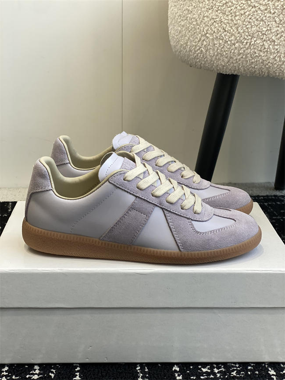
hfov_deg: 28.0
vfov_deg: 36.8
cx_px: 142
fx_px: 571
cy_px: 190
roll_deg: -0.5
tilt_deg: -17.4
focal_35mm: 52
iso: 50
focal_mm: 6
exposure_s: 1/122
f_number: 2
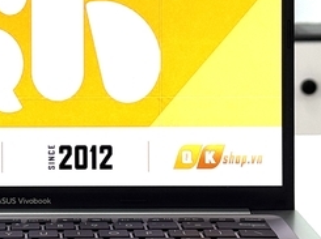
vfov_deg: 9.4
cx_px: -5
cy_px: 72
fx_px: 1454
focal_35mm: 157
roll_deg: +1.3
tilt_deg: -5.8
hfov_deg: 12.4
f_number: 1.78
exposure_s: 1/248
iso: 64
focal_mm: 6.76
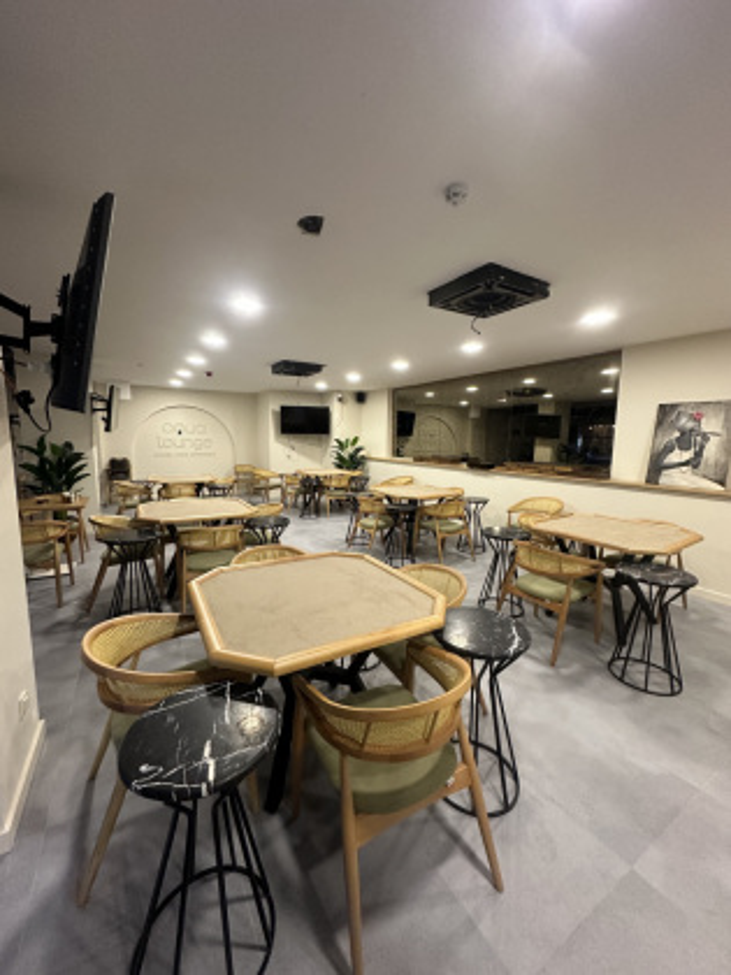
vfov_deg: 102.1
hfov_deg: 85.7
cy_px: 488
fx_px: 394
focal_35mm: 14
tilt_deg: -8.5
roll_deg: -1.2
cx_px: 366
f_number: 2.2
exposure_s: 1/52
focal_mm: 2.22
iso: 320
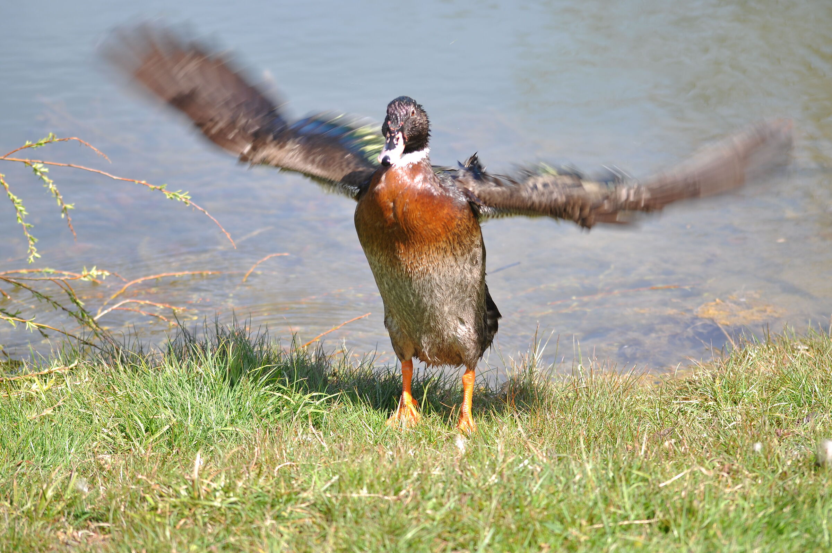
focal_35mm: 158
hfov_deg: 13.1
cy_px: 276
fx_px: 3636
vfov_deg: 8.7
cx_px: 416
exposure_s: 1/500
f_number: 3.5
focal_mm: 105
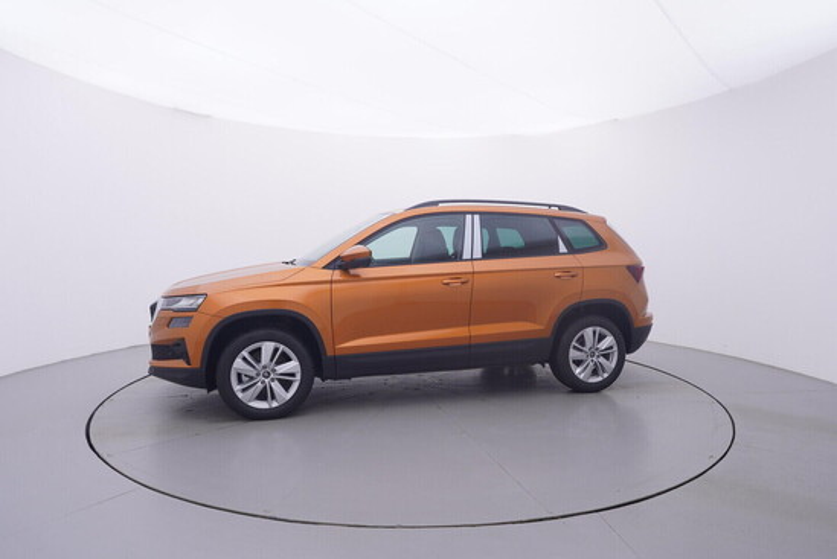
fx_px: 524
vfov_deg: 56.2
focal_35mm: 22
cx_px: 418
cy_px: 280
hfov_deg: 77.3
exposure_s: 1/80
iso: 200
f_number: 5
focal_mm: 15
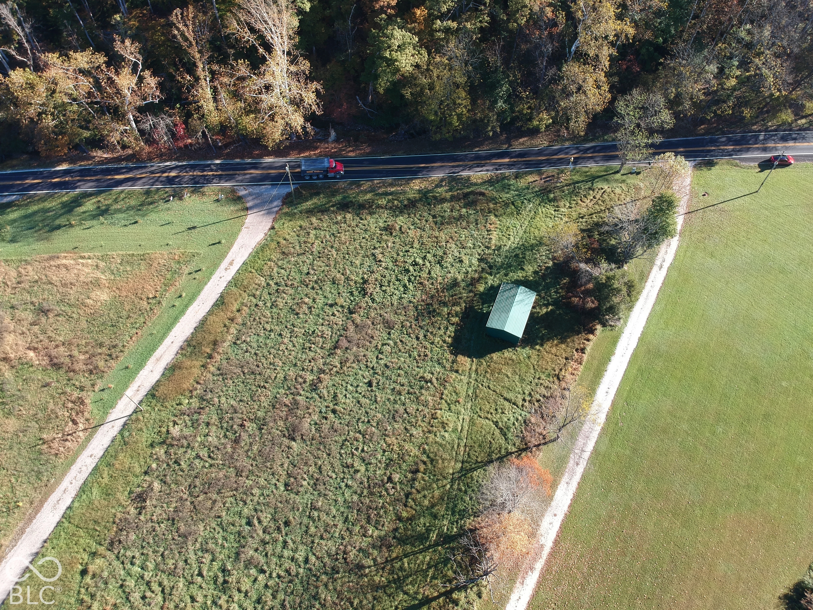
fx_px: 587
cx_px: 406
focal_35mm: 25
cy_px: 305
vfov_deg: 54.9
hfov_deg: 69.4
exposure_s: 1/200
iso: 100
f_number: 2.6
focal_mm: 4.49
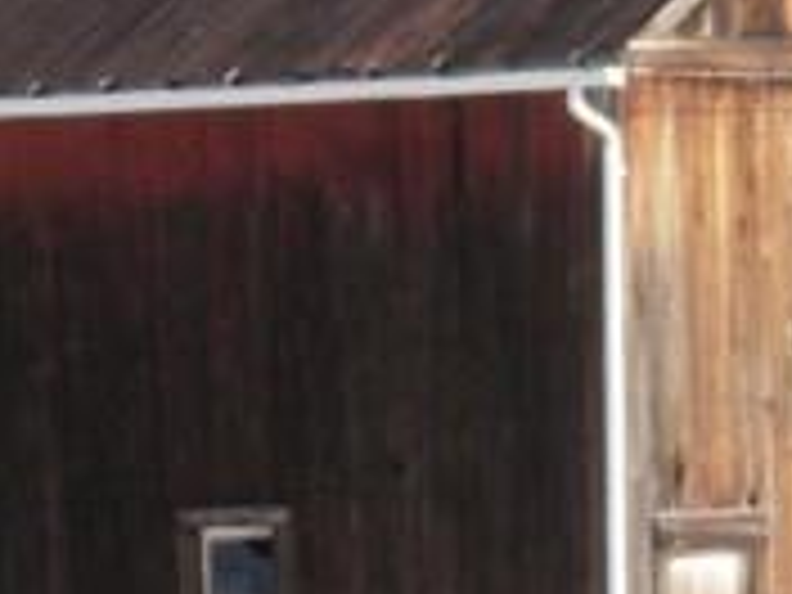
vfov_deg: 2.1
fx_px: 16107
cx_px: 207
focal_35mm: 704
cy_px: 392
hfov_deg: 2.8
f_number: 8.3
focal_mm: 21.2
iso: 100
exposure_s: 1/160
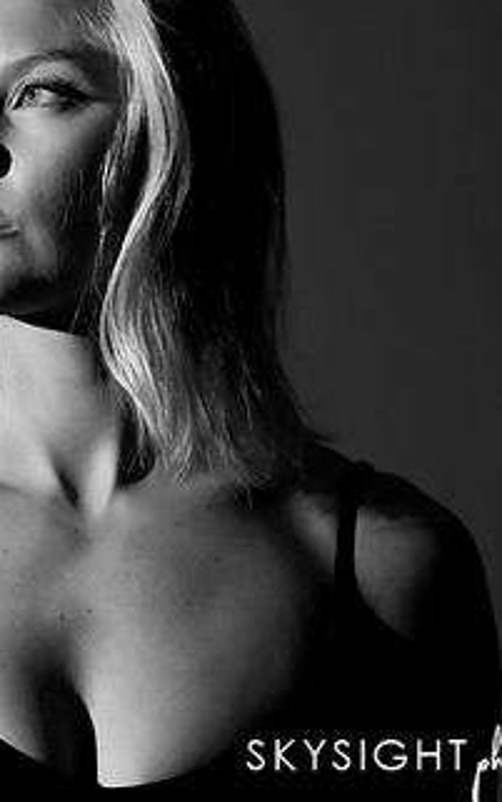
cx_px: -40
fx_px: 2733
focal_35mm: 125
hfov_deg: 10.4
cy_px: 334
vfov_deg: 16.7
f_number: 4
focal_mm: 65
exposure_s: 1/800
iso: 1600
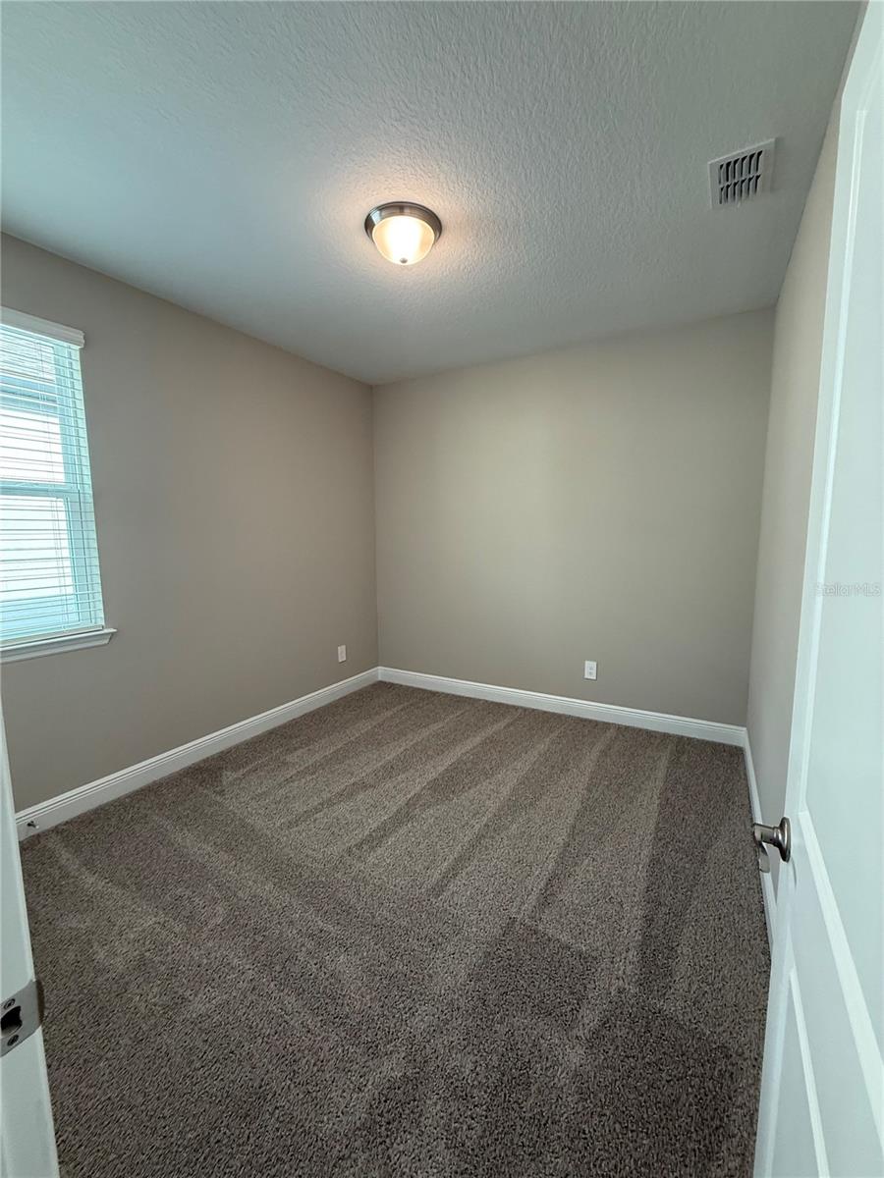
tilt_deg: -5.8
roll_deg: +0.6
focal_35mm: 14
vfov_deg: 102.1
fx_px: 477
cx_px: 442
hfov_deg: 85.7
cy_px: 589
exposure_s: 1/120
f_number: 2.2
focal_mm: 2.22
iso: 250
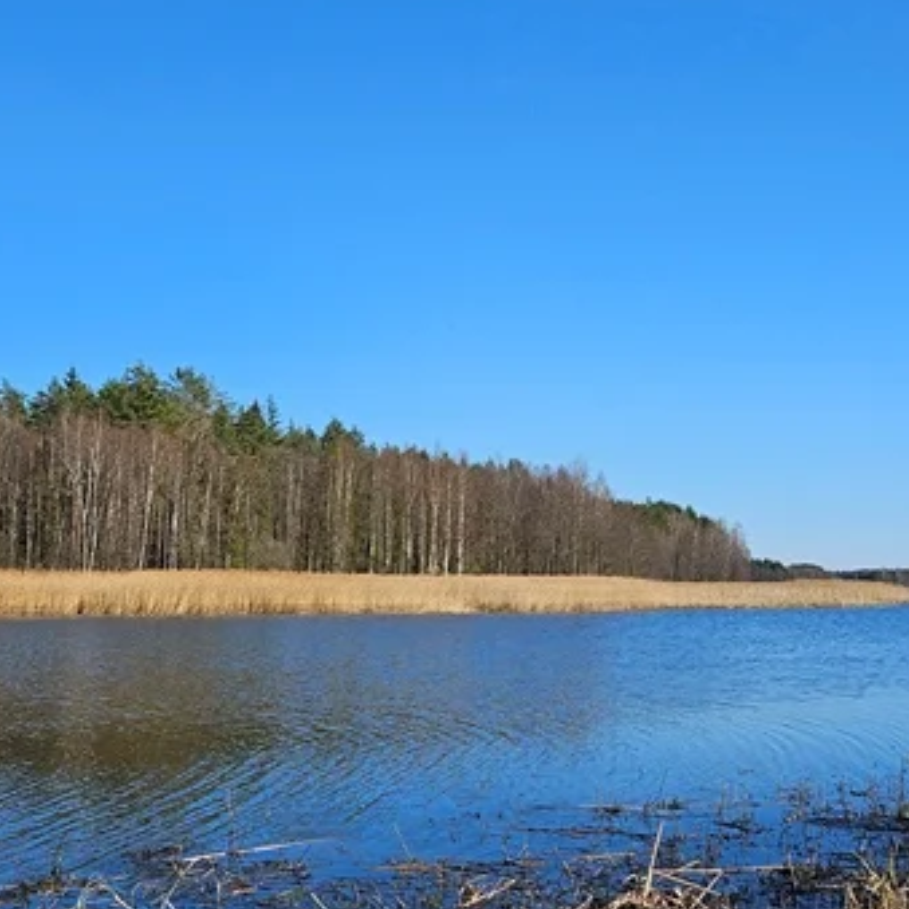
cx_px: 593
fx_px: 1426
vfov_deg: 35.3
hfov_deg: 35.1
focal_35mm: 48
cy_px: 426
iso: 25
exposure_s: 1/2038
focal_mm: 5.4
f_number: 1.8
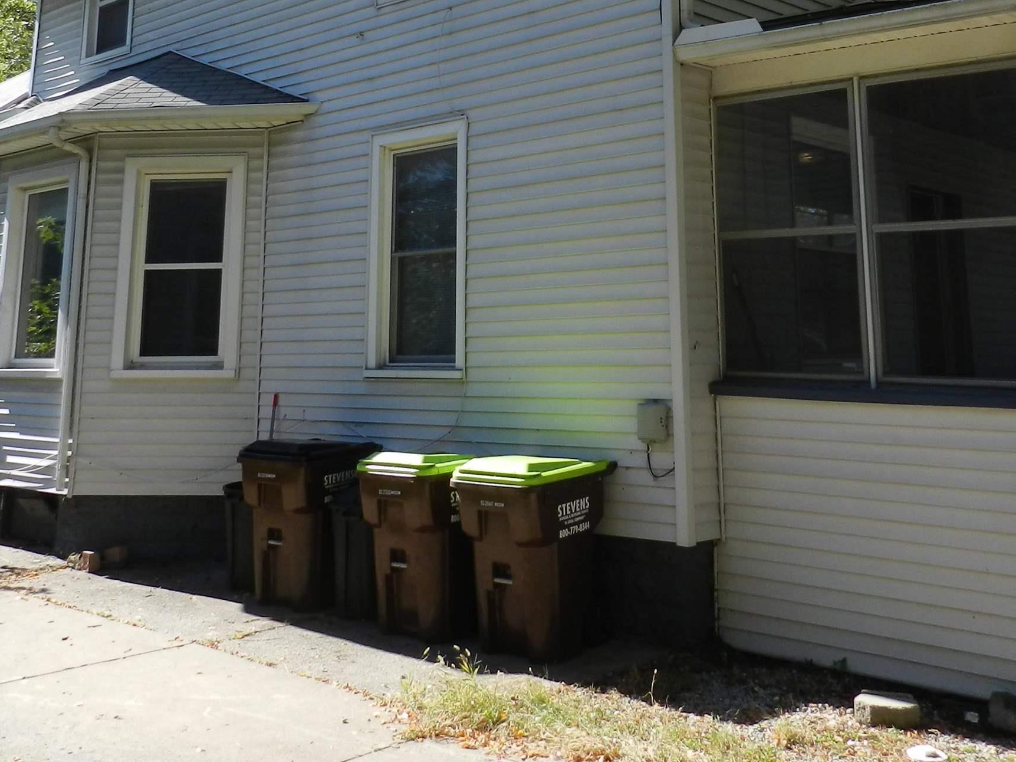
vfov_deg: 33.6
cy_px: 103
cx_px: 540
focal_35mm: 41
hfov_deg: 45.8
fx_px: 1203
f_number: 3.4
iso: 160
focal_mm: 4
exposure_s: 1/800
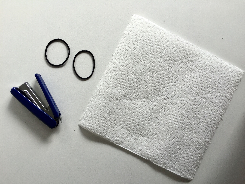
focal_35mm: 29
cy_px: 92
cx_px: 122
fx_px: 205
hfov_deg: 61.7
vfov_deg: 48.2
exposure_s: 1/879
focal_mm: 4.15
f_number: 2.2
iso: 32
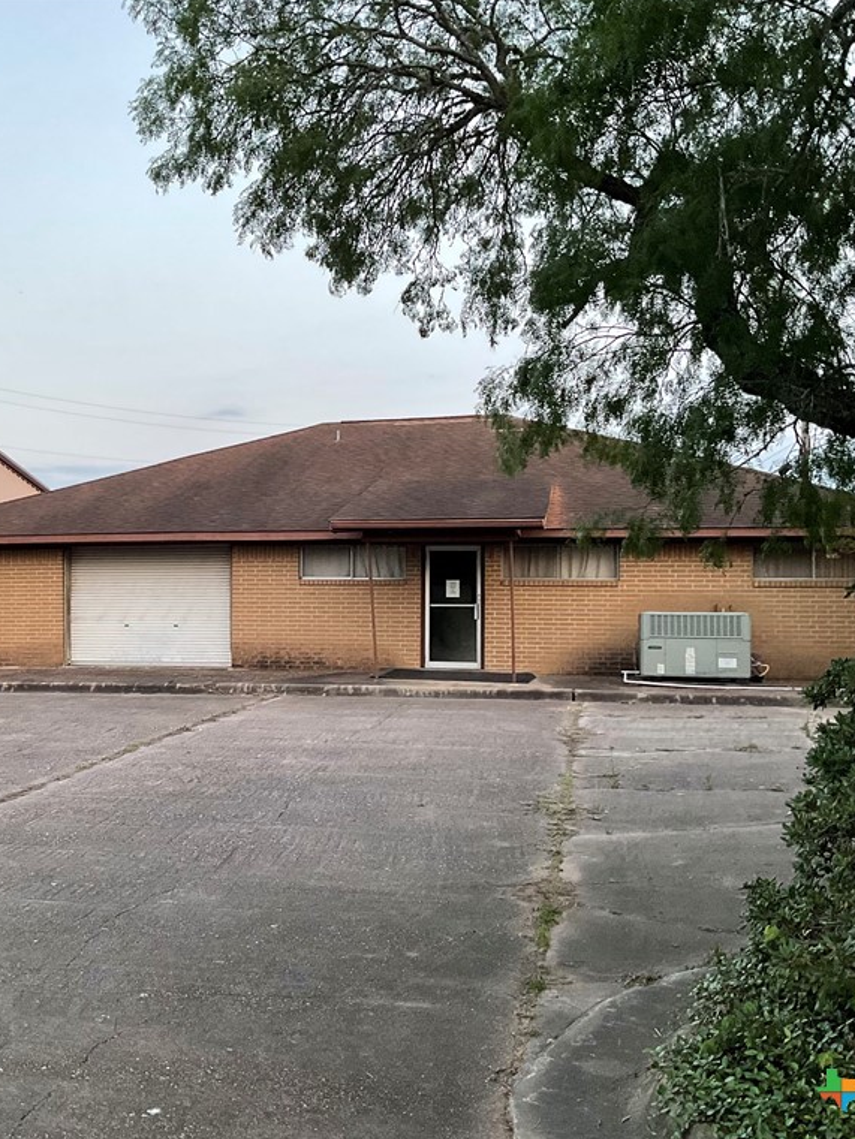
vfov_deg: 47.9
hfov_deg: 36.3
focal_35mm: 39
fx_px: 1284
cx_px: 267
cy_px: 567
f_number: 1.8
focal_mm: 3
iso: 64
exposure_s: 1/122
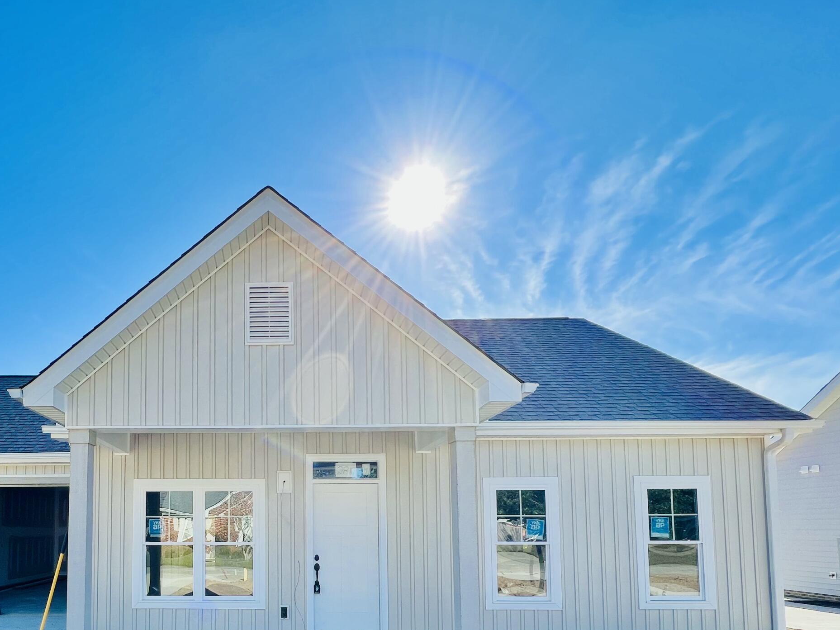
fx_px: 510
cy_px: 493
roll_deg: -0.3
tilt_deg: +2.8
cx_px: 262
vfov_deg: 59.1
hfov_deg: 75.8
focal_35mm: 21
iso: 32
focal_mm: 1.57
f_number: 1.8
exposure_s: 1/847
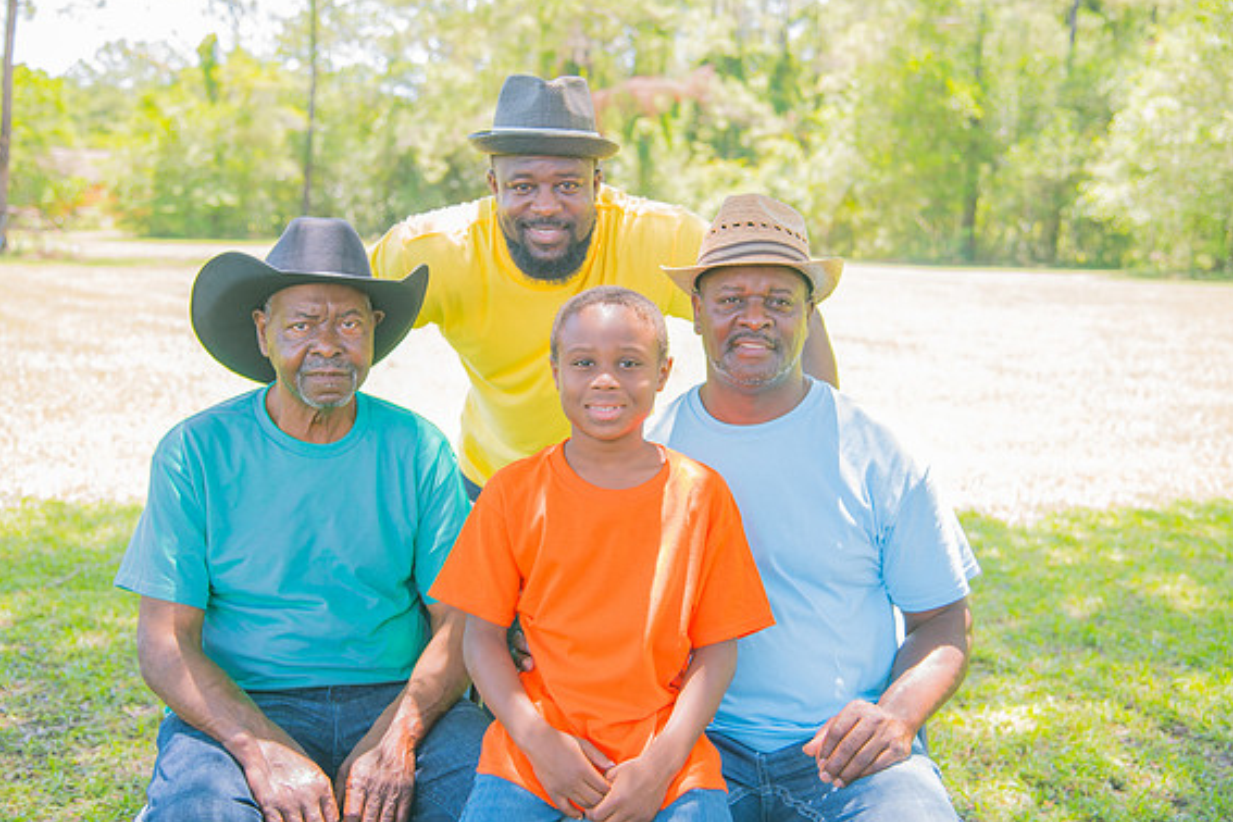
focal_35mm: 47
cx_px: 607
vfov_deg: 28.6
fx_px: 1610
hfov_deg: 41.9
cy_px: 409
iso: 250
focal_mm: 46
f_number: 4
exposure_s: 1/125
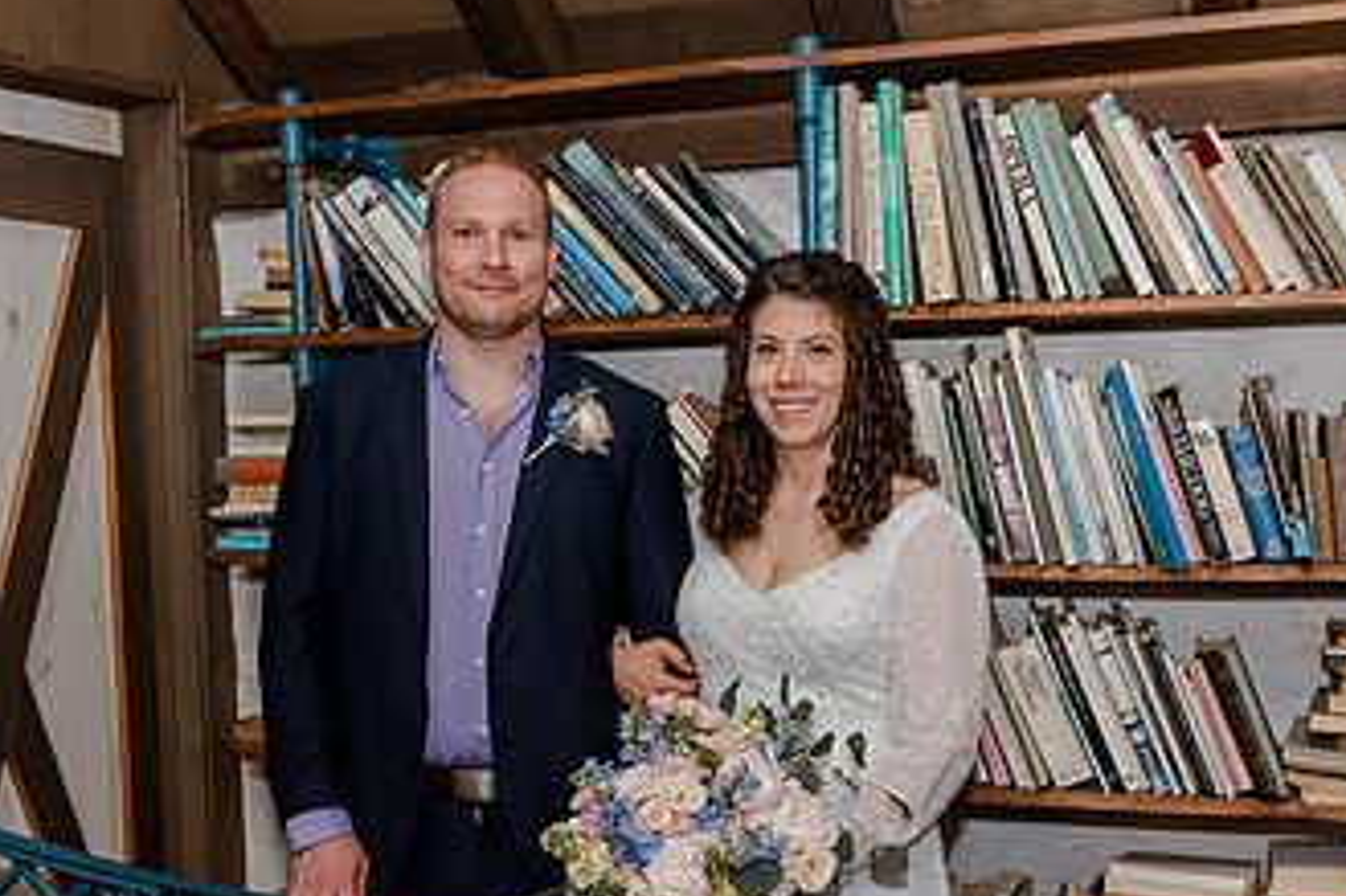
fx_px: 1719
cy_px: 547
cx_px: 667
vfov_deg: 29.1
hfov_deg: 42.8
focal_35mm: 46
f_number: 4
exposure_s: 1/100
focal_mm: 24
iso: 640
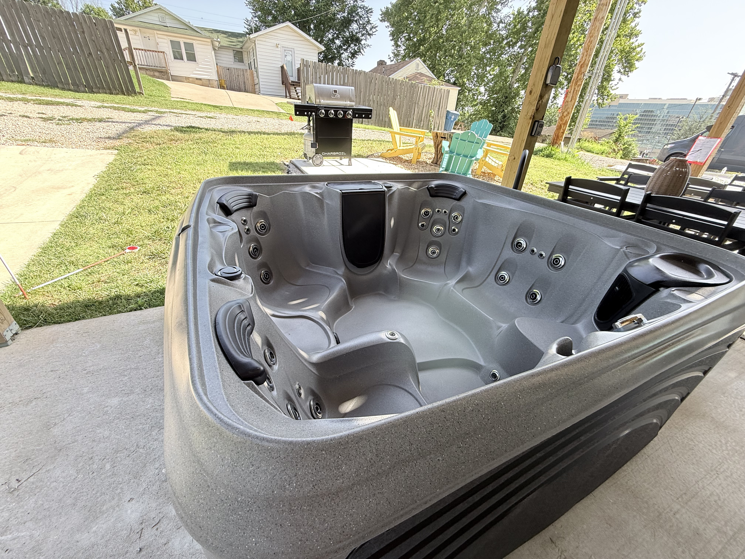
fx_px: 301
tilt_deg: -26.3
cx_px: 372
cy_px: 280
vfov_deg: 85.7
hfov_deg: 102.1
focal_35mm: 14
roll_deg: -4.5
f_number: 2.2
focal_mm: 2.22
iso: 64
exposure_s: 1/140
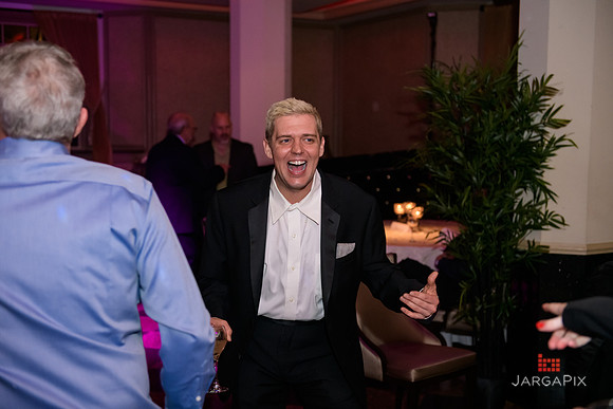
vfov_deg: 28.1
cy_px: 204
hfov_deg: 41.1
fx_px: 817
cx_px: 306
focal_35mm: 48
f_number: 3.2
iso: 1600
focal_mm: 48
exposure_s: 1/125
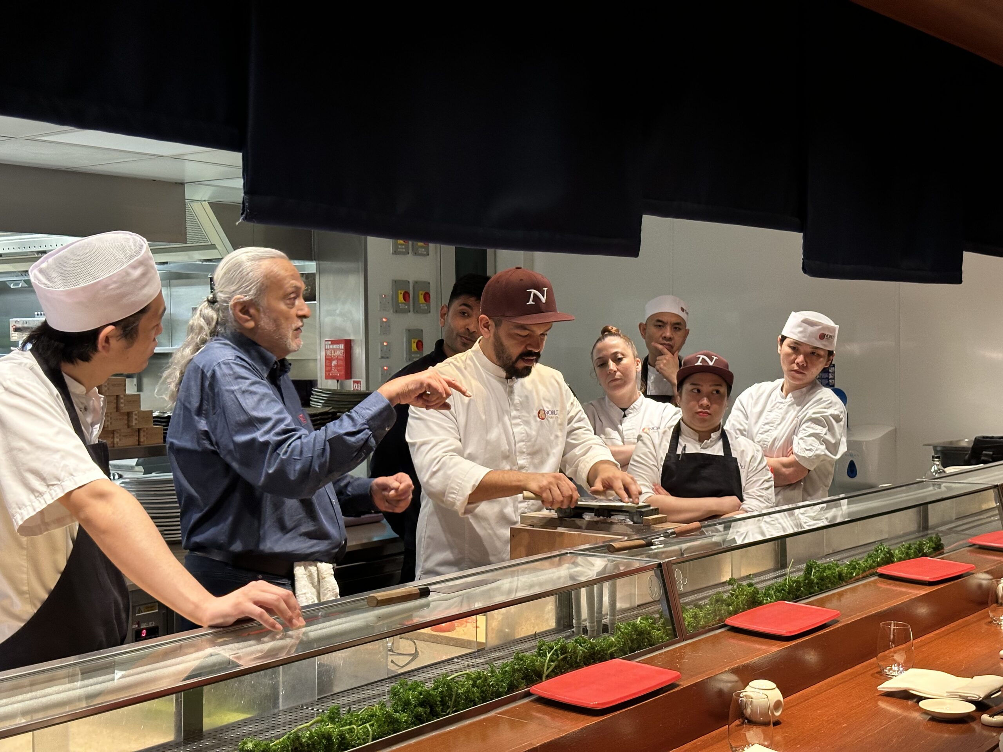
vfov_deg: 30.3
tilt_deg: -1.9
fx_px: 1391
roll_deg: +0.6
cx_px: 502
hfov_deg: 39.7
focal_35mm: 48
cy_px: 376
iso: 250
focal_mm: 6.86
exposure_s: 1/33
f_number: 1.78
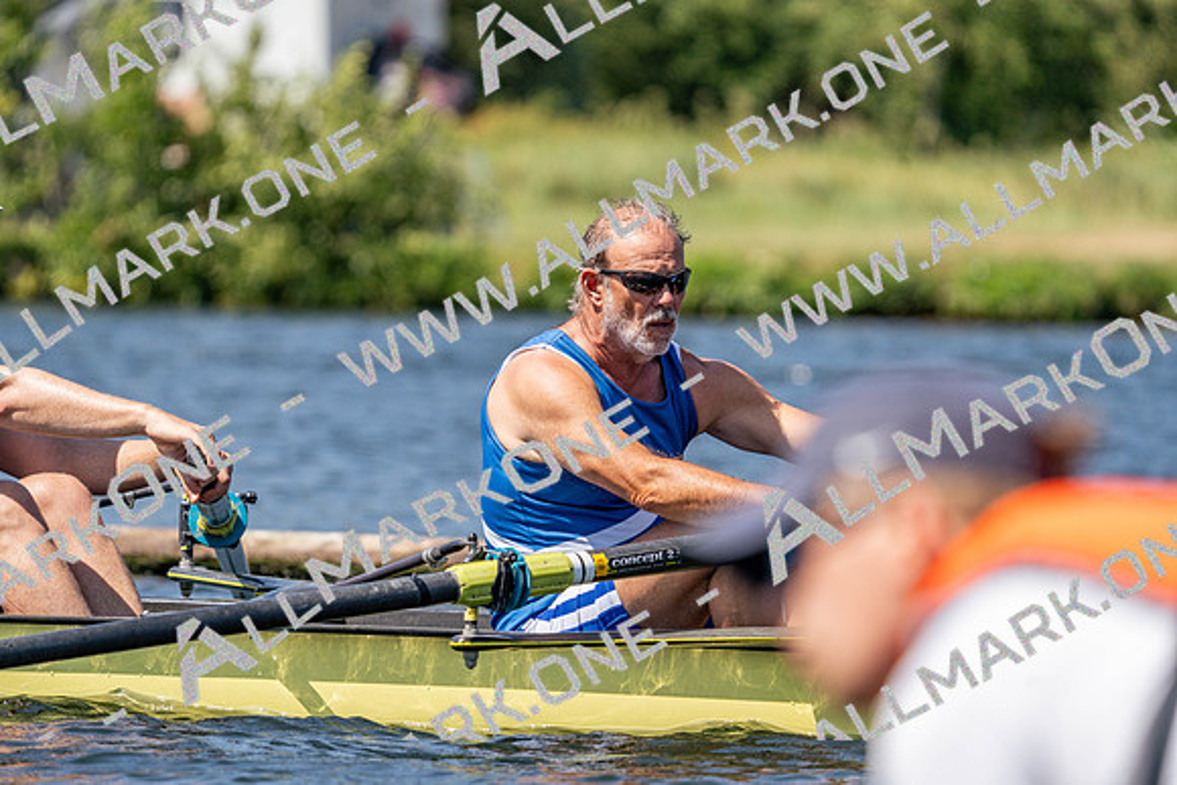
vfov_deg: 3.7
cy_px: 392
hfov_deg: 5.6
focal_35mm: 371
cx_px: 588
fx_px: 12132
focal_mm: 371
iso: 320
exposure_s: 1/2000
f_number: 6.3
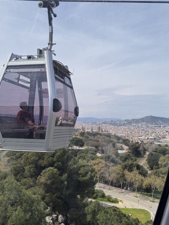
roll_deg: -2.0
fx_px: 202
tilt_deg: -4.2
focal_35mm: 31
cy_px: 128
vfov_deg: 58.1
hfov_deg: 45.4
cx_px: 95
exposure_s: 1/3096
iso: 80
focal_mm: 6.76
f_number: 1.78
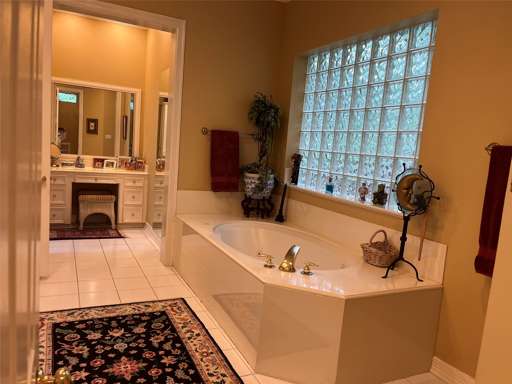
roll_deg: -4.2
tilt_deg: -7.7
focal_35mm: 26
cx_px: 256
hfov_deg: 67.3
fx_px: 385
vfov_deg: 53.1
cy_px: 192
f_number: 1.6
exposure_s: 1/120
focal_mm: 5.1
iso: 125
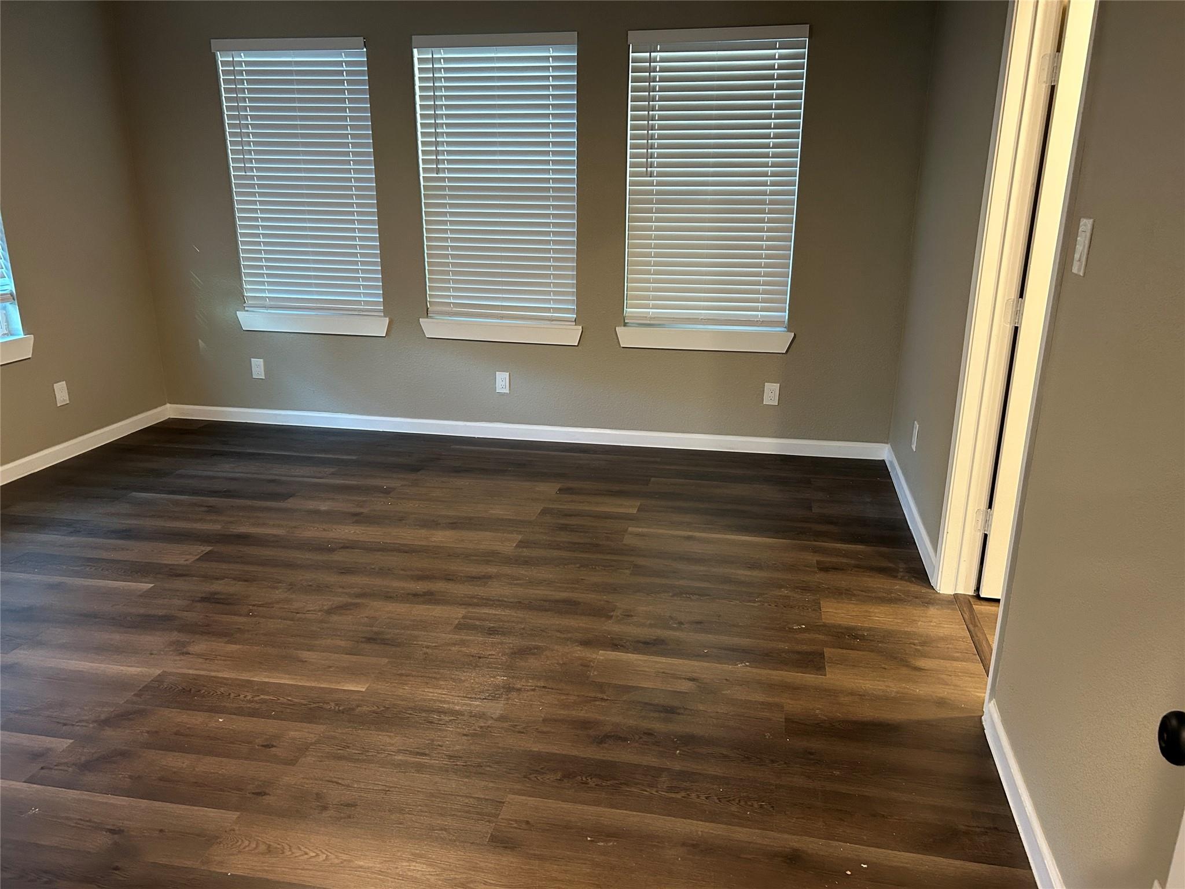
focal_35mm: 26
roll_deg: +0.4
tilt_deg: -17.6
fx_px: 890
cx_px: 592
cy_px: 444
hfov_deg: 67.3
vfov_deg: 53.1
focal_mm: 5.7
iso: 320
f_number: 1.5
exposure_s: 1/60
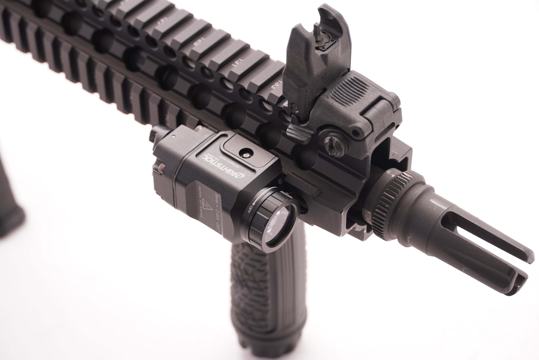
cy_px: 180
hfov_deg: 21.2
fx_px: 1438
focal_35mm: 96
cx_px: 270
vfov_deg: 14.3
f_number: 5.6
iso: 800
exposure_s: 1/125
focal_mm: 64
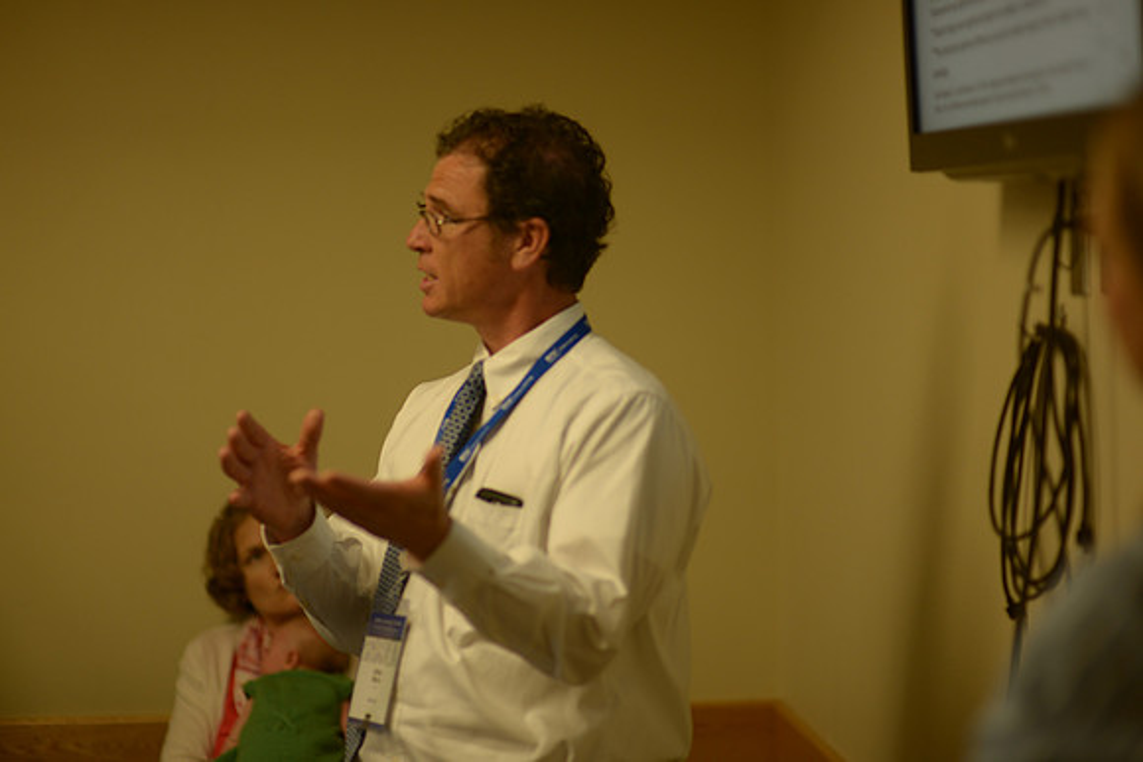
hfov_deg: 23.9
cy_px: 381
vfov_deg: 16.1
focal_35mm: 85
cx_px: 572
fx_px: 2699
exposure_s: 1/200
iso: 320
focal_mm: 85
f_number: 1.4
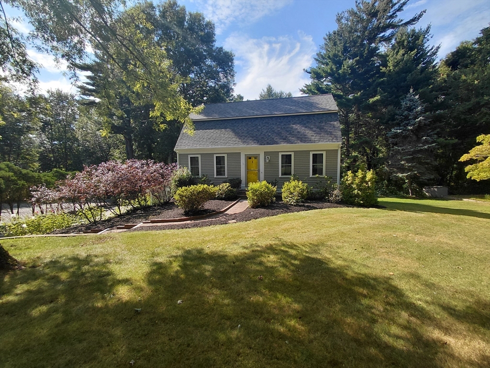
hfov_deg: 94.5
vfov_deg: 78.1
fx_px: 226
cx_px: 245
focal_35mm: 16
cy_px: 184
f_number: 2.2
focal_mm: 1.64
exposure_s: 1/918
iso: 40
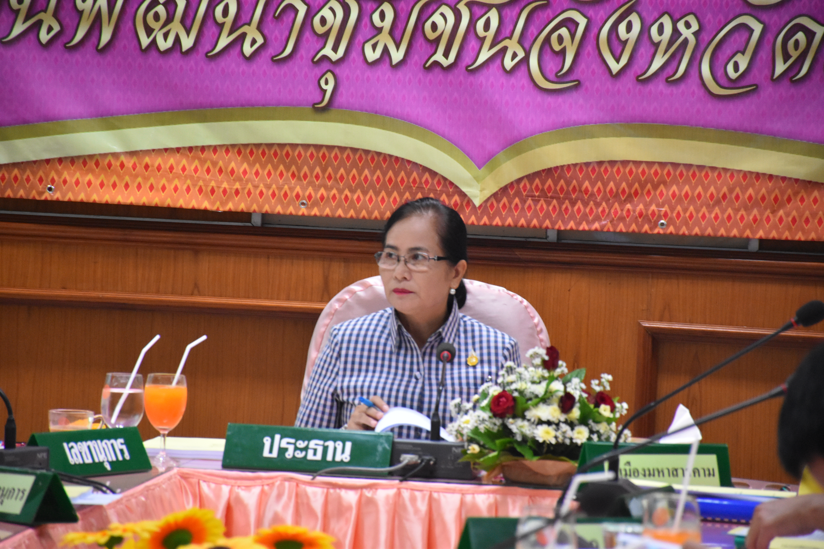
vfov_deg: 6.5
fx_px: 4806
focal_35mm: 210
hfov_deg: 9.8
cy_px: 274
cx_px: 412
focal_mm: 140
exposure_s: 1/125
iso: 3600
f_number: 5.6
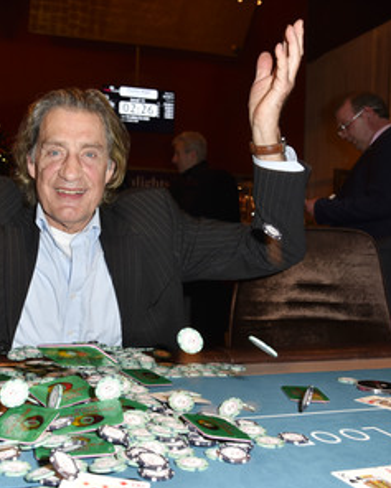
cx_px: 82
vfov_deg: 45.8
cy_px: 246
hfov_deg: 36.2
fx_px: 578
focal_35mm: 40
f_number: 5.6
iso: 800
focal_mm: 28
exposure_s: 1/50
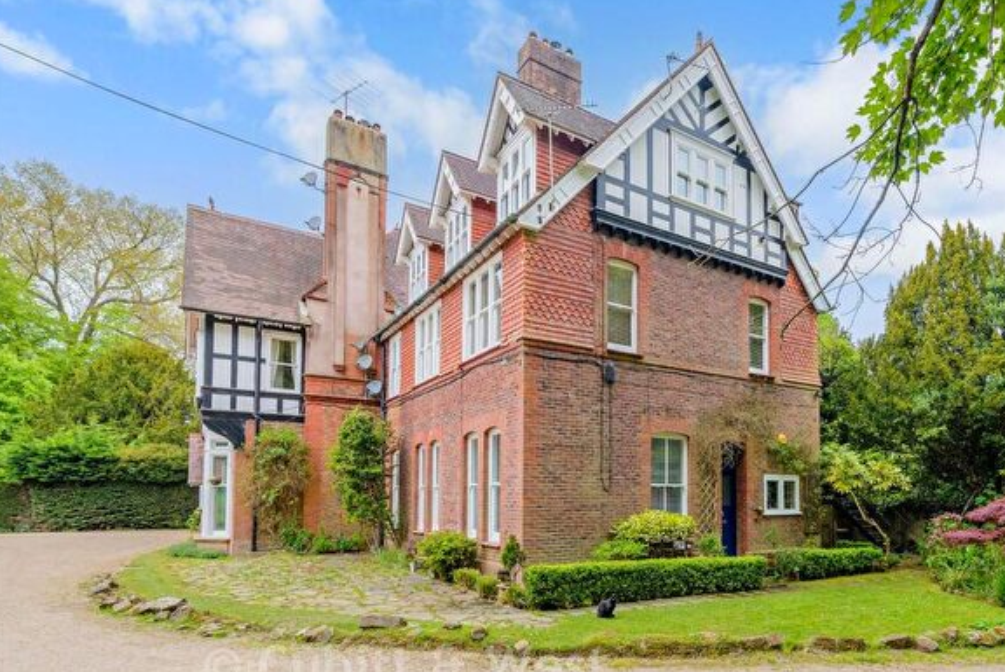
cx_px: 600
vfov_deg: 70.1
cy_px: 387
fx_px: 475
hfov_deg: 92.1
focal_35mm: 17
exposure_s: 1/100
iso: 100
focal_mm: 14
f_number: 8
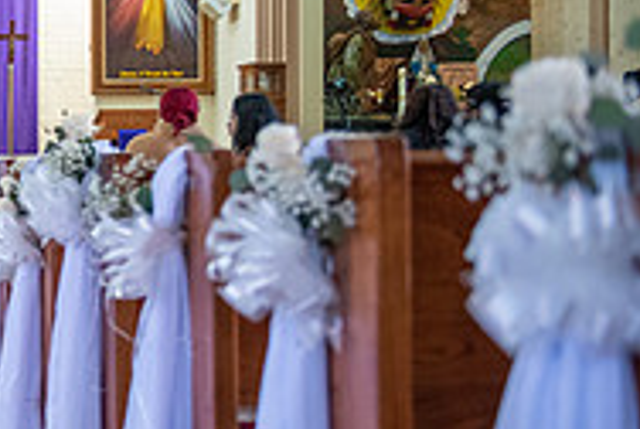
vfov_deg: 12.3
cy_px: 152
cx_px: -296
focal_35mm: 112
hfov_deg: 16.7
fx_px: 1994
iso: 2000
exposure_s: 1/160
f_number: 2.8
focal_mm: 36
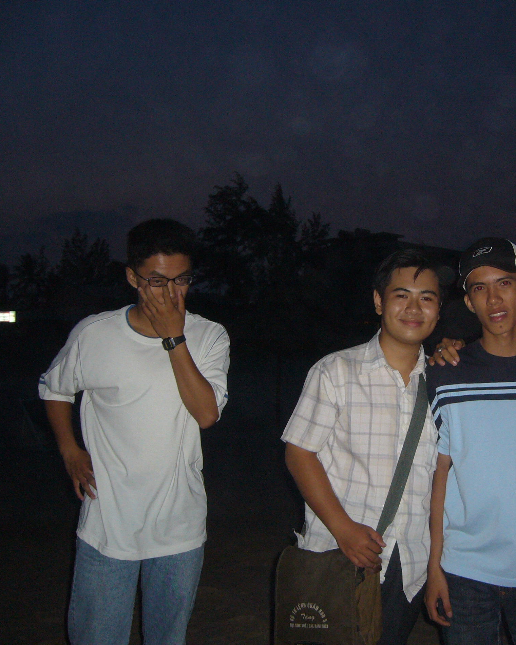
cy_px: 321
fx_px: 878
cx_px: 420
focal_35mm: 46
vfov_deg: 40.3
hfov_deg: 31.8
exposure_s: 1/30
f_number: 2.8
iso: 160
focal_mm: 5.8
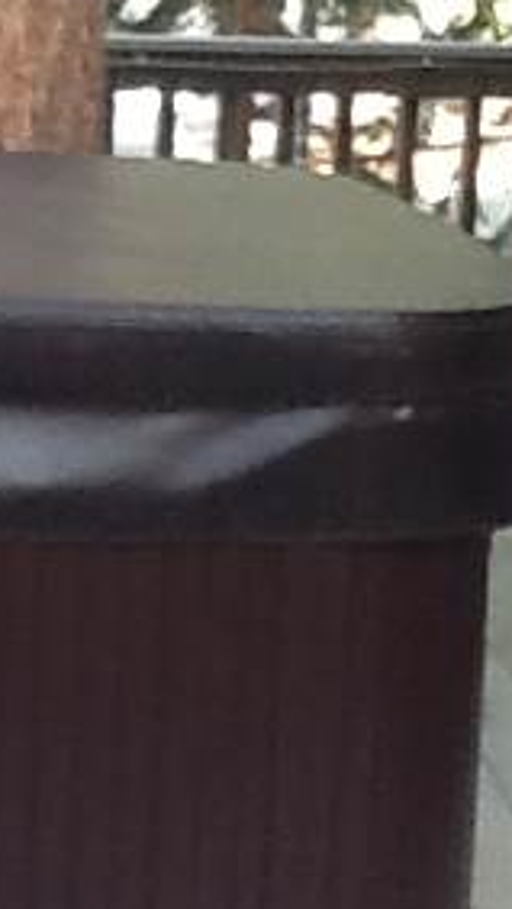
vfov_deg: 13.2
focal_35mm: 163
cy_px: 645
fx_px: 3927
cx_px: -380
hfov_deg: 7.3
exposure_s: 1/60
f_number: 2.4
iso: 50
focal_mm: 2.03
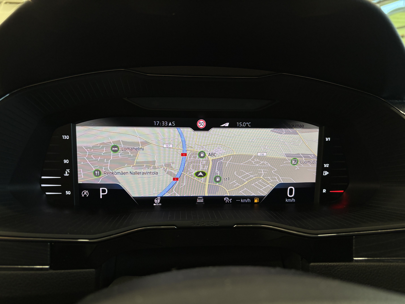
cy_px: 152
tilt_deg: -14.1
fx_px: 304
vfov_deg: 53.1
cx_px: 202
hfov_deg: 67.3
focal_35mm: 26
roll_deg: -0.6
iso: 125
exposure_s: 1/84
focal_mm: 5.96
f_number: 1.6
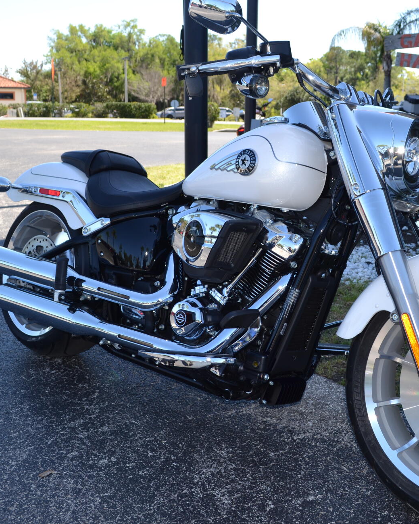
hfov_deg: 37.9
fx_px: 605
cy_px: 259
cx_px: 272
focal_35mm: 39
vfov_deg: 46.8
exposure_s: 1/200
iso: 100
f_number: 5.6
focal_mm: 18
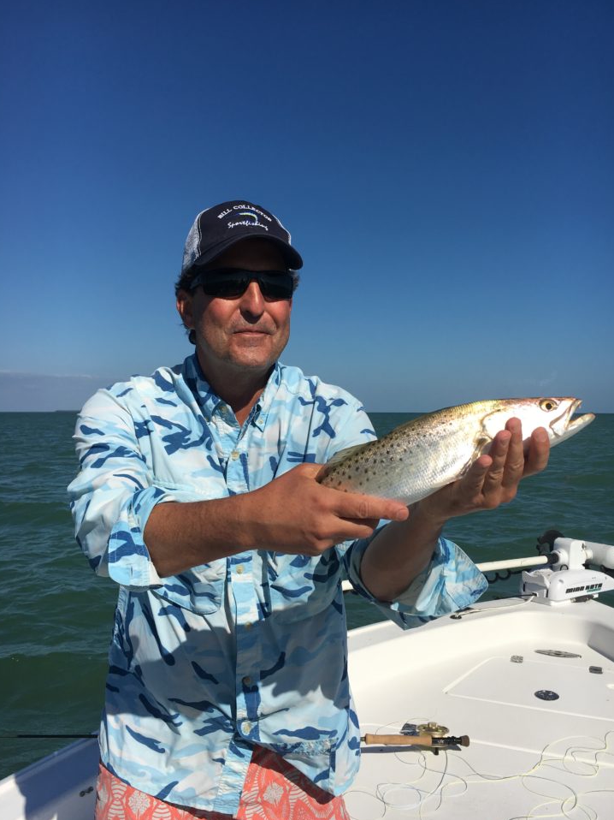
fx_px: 733
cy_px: 393
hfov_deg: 45.4
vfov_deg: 58.3
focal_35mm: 31
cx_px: 318
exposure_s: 1/3663
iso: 25
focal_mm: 4.15
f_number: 2.2
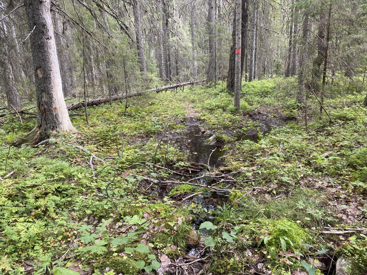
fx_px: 276
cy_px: 138
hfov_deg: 67.3
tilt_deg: -16.9
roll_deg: +2.5
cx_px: 184
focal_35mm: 26
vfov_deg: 53.1
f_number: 1.8
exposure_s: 1/121
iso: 80
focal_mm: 4.25
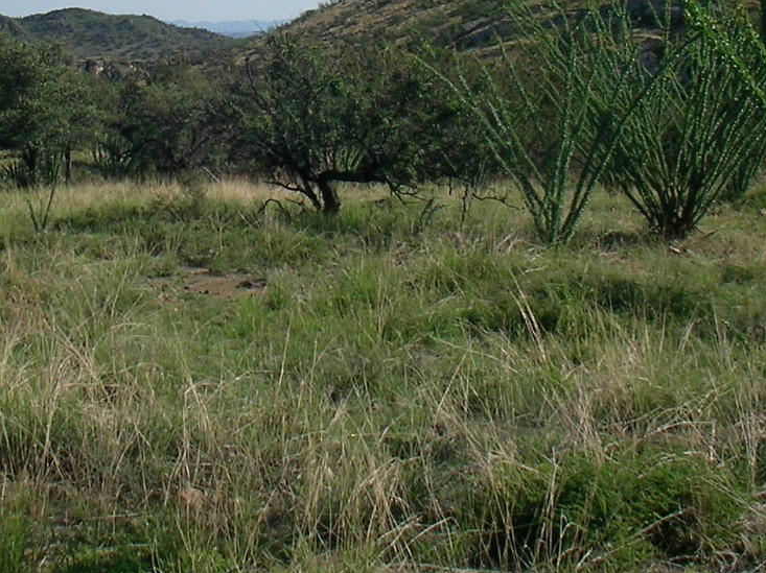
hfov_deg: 23.4
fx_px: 1836
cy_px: -1
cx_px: 233
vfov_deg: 17.4
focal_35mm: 83
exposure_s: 1/243
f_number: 7
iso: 50
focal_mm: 6
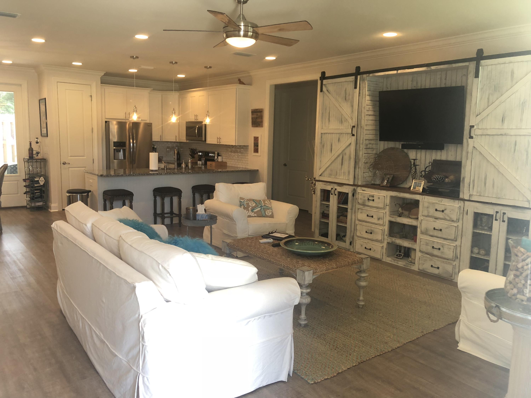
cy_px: 199
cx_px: 266
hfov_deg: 63.4
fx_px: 430
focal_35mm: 28
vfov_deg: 49.7
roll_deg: -0.2
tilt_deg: -8.8
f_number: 1.8
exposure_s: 1/30
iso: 40
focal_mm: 3.99
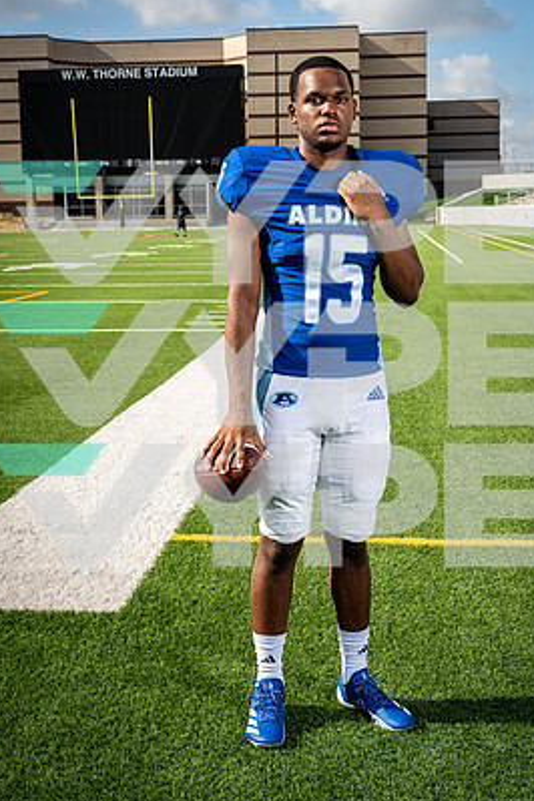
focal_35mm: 53
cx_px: 285
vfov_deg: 37.5
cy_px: 365
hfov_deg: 25.5
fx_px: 1179
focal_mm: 47
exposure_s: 1/250
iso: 125
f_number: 8
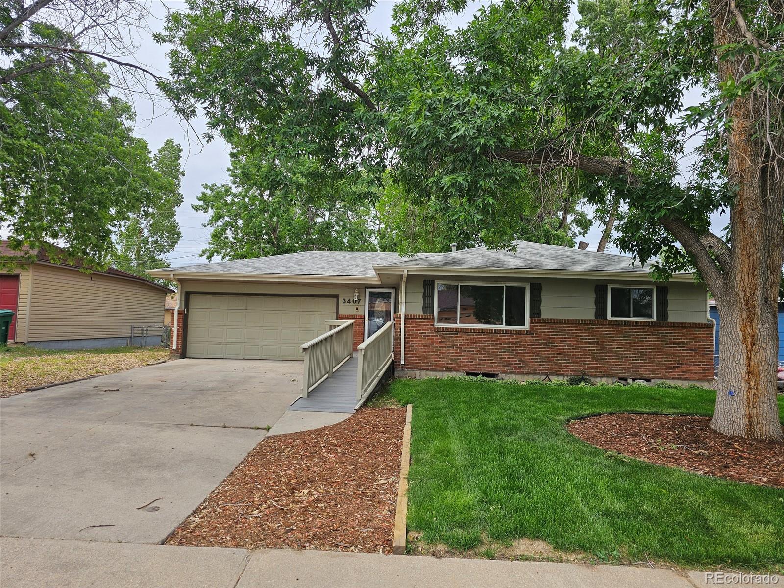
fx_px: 521
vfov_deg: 58.9
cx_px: 392
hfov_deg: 73.9
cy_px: 294
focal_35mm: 23
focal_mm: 6.3
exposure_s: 1/240
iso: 10
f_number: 1.7
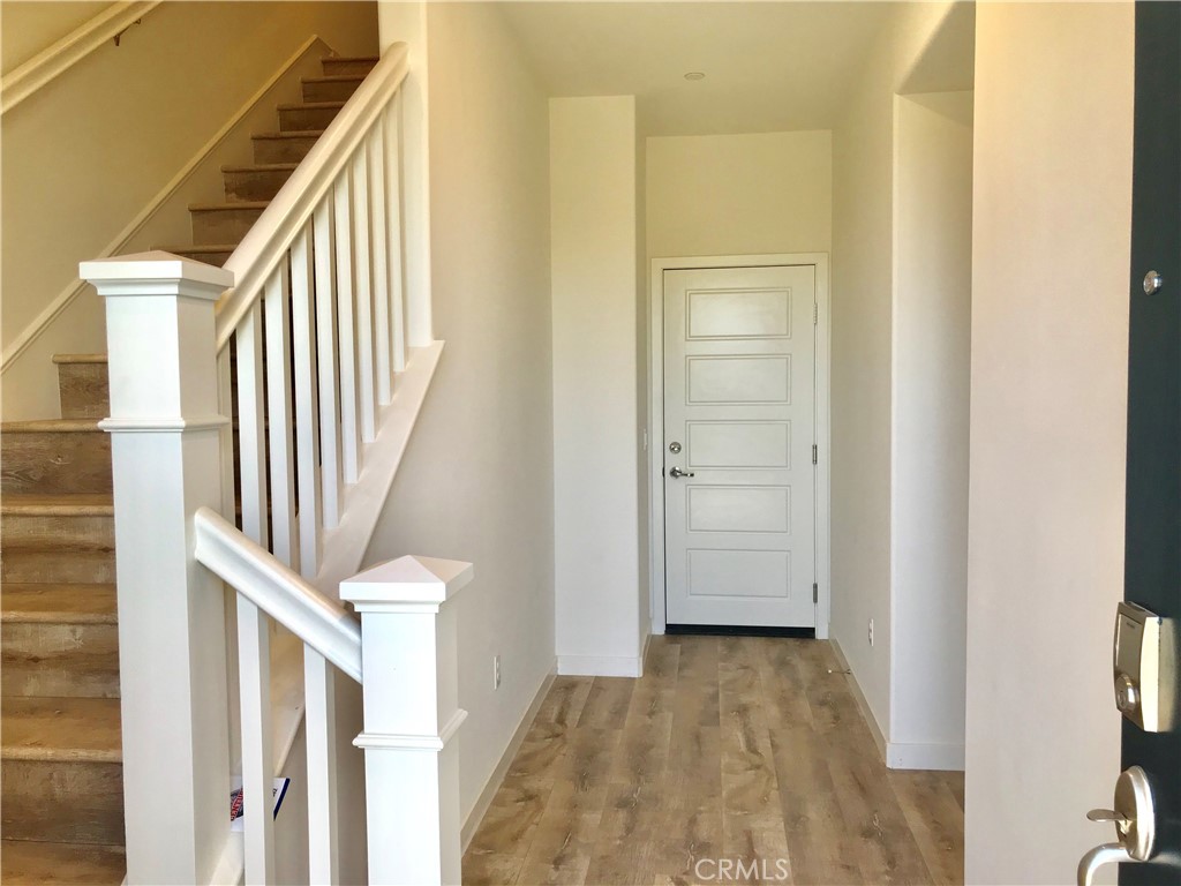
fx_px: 955
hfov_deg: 63.4
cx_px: 590
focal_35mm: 28
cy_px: 443
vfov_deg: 49.7
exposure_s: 1/120
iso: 32
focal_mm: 3.99
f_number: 1.8
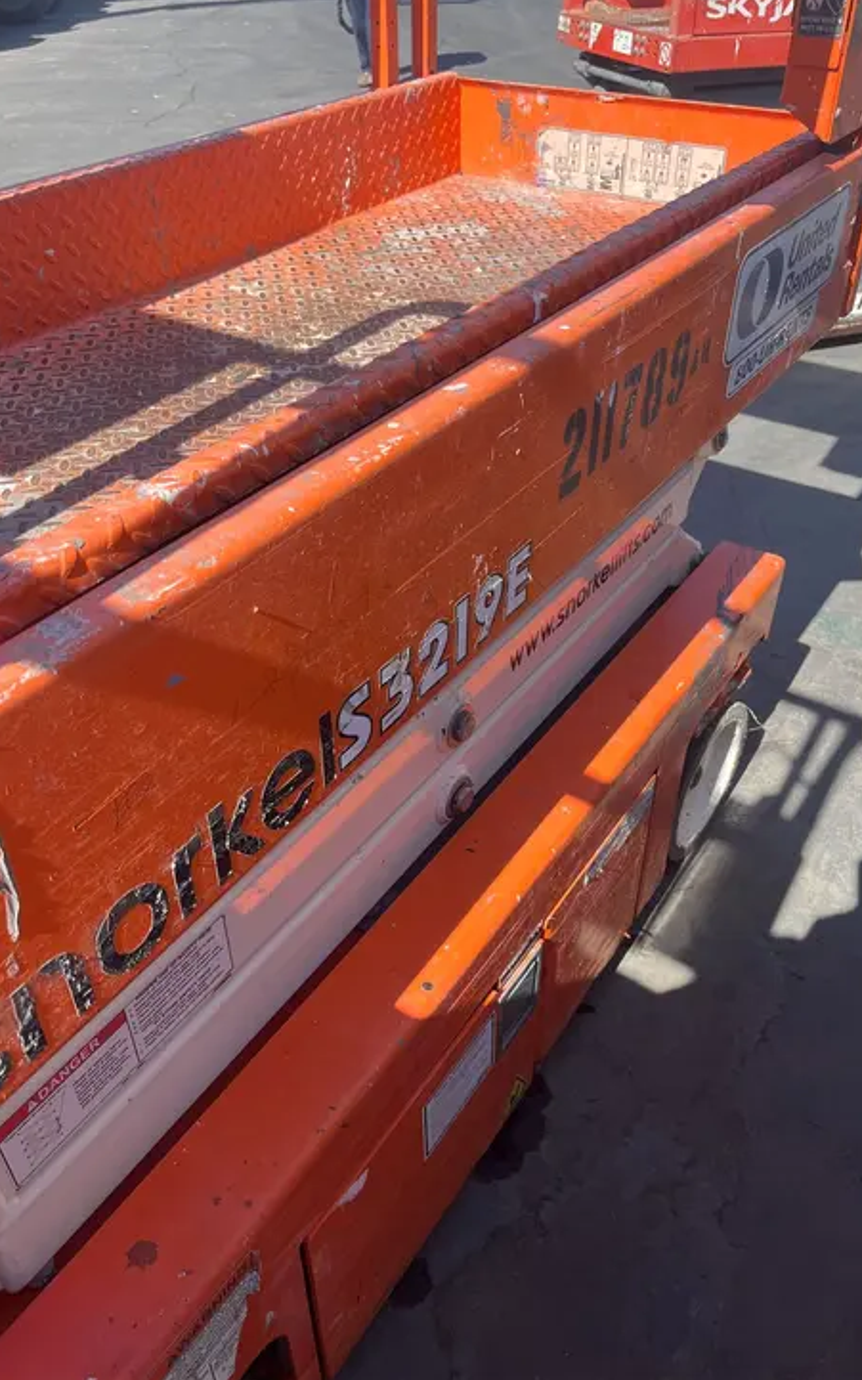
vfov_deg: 66.5
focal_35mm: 28
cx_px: 417
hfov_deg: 44.5
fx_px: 1053
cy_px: 681
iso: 50
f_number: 1.6
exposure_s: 1/1186
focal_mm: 5.1
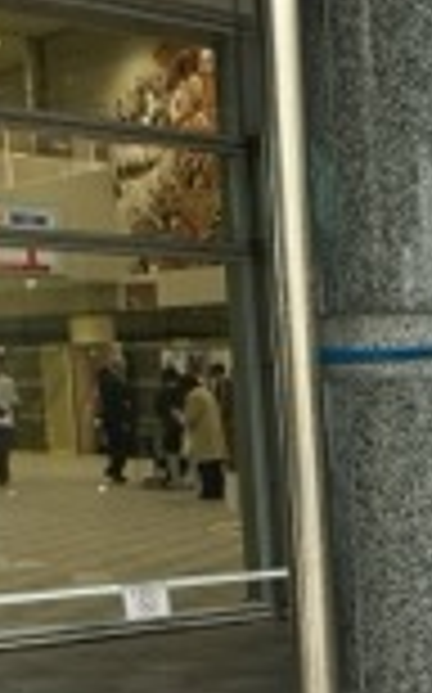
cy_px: 652
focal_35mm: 80
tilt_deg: -8.5
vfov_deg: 24.9
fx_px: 1510
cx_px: 814
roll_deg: +0.6
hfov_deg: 14.1
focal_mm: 3
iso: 40
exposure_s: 1/120
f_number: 1.8
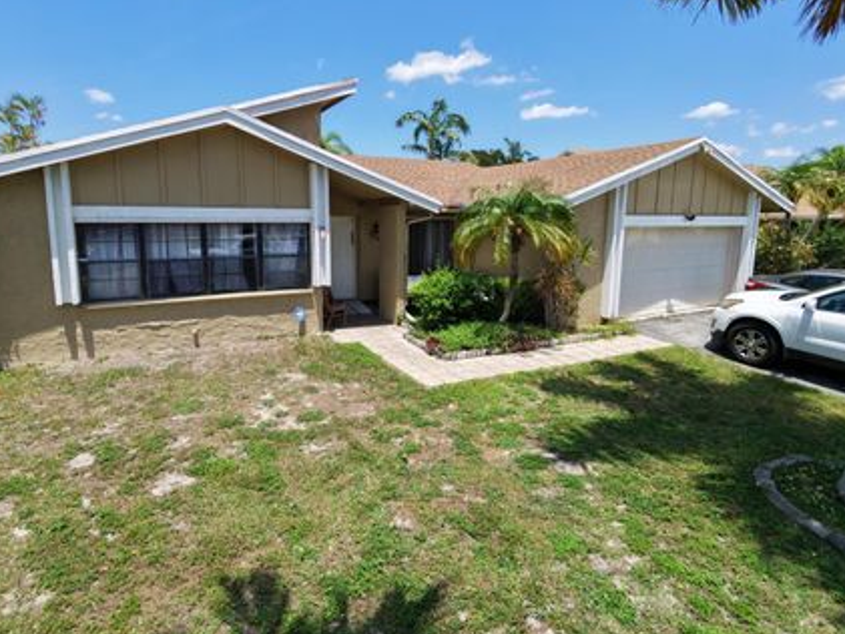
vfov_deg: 68.6
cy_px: 290
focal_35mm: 19
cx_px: 383
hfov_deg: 84.4
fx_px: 464
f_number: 2.2
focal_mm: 3.05
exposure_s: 1/800
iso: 100
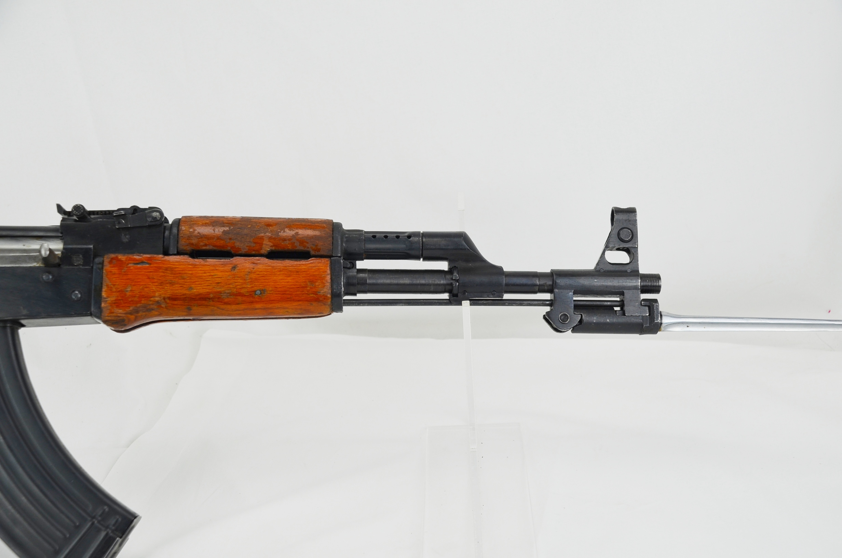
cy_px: 279
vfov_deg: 28.0
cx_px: 421
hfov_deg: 41.2
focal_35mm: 48
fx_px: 1120
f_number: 5.6
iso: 220
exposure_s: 1/125
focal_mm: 32
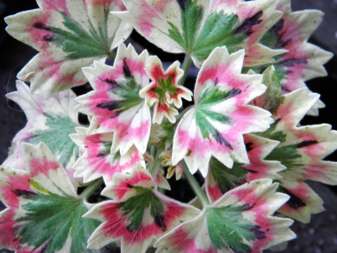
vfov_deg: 18.4
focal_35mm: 80
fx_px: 779
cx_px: 168
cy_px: 126
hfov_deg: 24.4
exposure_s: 1/50
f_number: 4.4
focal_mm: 14.3
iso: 200
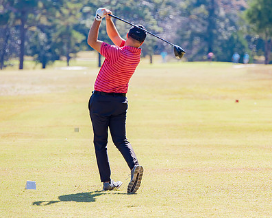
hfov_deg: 6.7
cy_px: 86
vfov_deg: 5.4
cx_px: 207
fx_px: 2309
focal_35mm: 287
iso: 100
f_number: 4
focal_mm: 170
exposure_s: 1/640
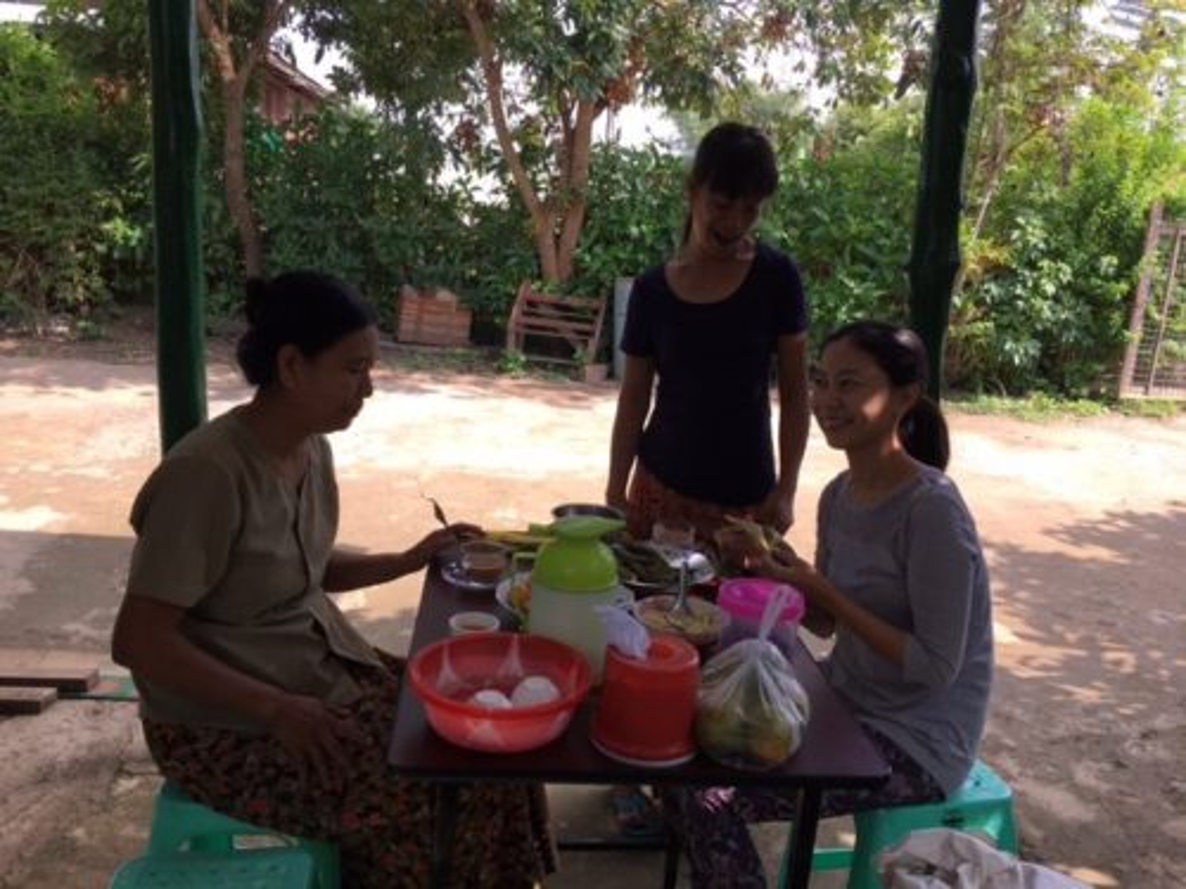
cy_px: 444
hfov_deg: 61.7
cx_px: 593
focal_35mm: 29
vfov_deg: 48.2
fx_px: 994
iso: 25
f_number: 2.2
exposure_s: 1/331
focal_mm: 4.15
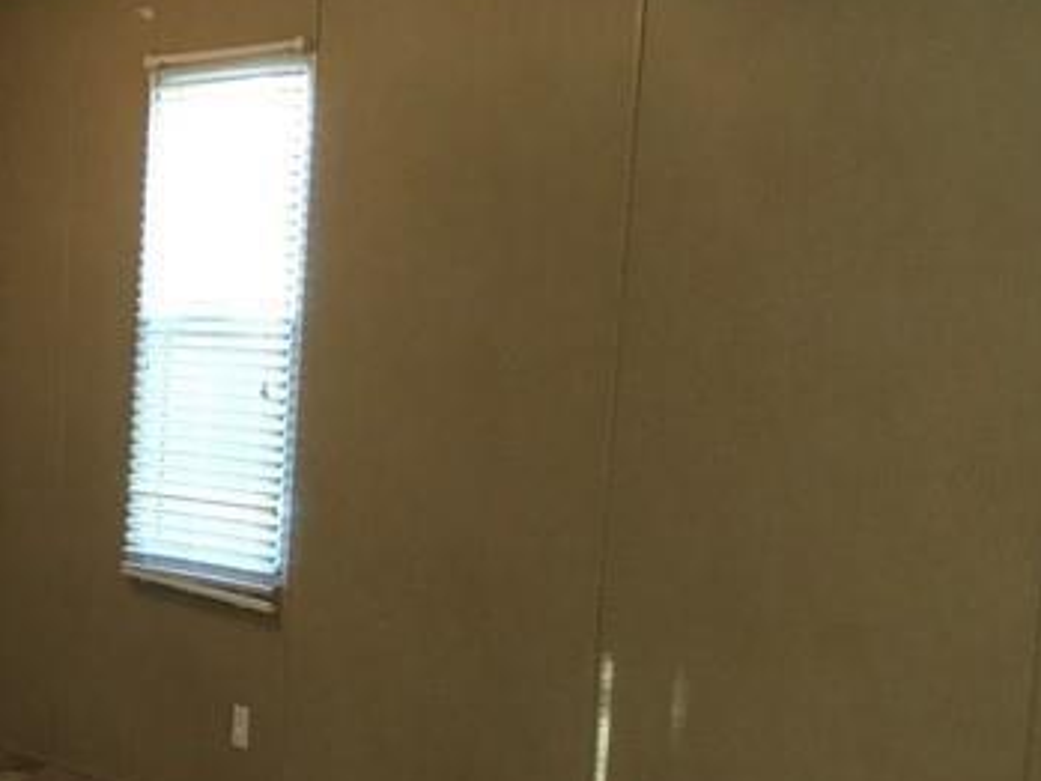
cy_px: 727
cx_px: 260
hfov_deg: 22.8
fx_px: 2557
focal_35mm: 85
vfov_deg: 17.1
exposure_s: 1/30
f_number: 2.2
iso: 160
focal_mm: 4.15
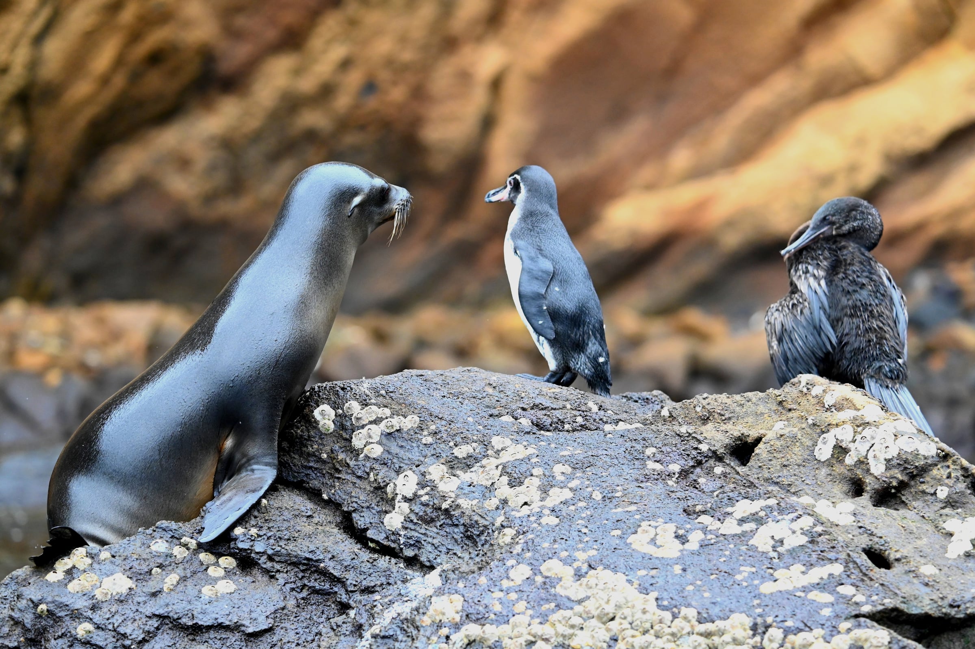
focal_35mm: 180
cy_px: 324
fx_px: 4872
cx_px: 488
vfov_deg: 7.6
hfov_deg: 11.4
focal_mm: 180
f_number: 4.8
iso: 2500
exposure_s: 1/1000
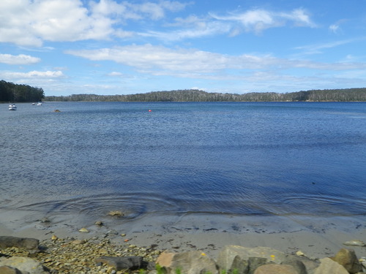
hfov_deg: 63.4
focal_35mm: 28
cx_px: 183
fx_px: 296
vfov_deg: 49.7
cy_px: 137
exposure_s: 1/500
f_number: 4.2
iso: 80
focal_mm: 5
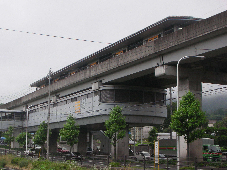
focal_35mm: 60
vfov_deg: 24.4
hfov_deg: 32.0
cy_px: 104
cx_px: 82
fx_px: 393
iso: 50
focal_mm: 7.7
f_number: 3.5
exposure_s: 1/123
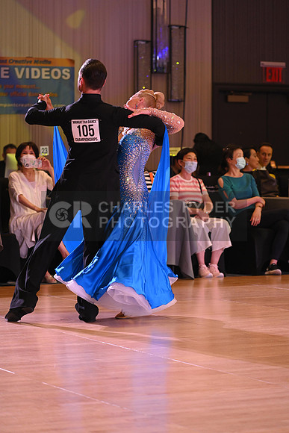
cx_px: 144
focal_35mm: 122
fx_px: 1468
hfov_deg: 11.2
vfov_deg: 16.8
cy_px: 216
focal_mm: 122
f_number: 4.5
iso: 1600
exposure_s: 1/200
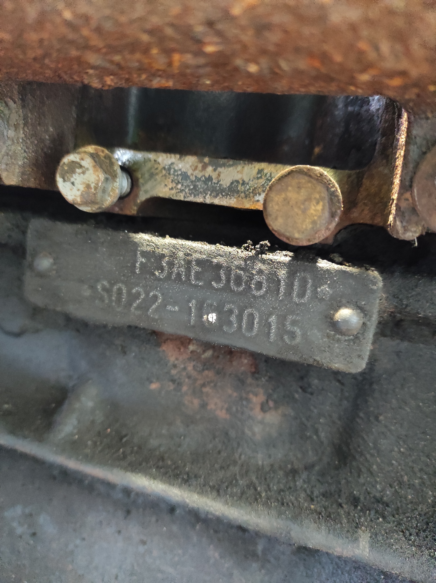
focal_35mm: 25
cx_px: 218
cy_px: 292
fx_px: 420
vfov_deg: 69.4
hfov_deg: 54.8
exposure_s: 1/17
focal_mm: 5.43
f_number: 1.89
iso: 6165
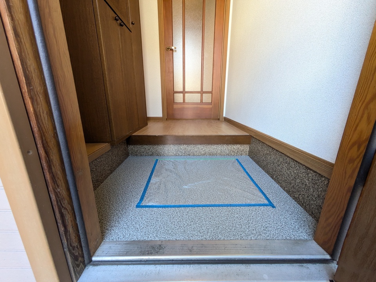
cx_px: 188
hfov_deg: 102.1
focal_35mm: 14
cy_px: 141
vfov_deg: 85.7
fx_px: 152
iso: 238
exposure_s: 1/60
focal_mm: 1.83
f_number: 2.2
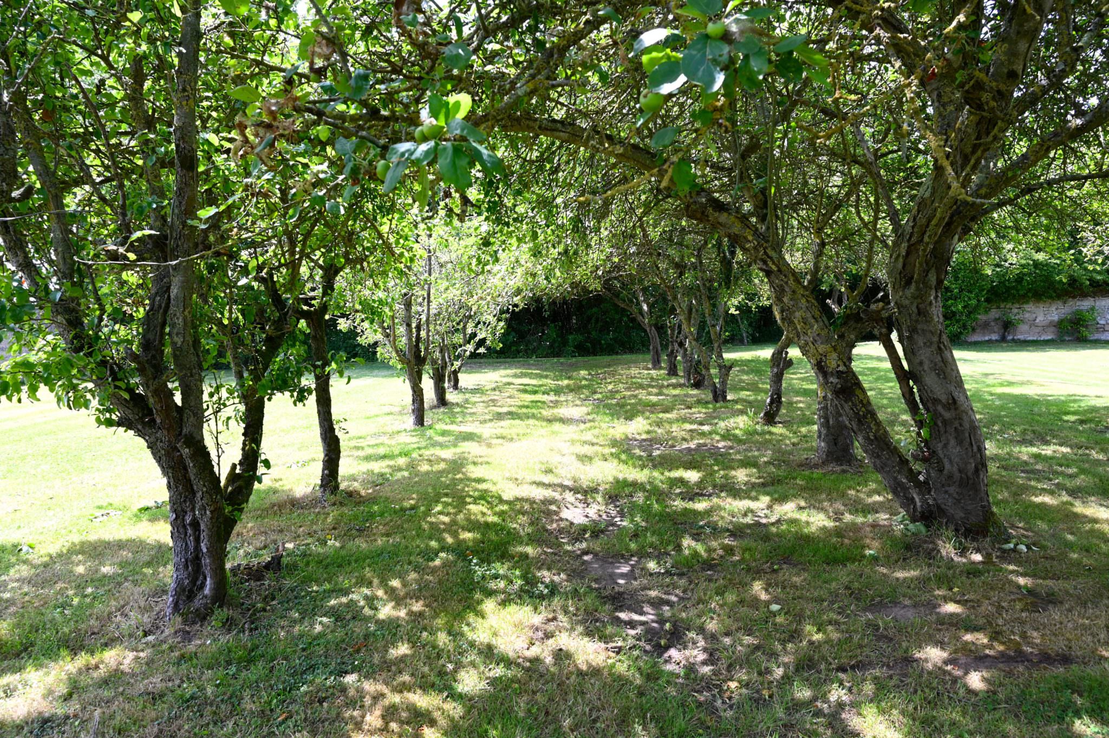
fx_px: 739
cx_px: 554
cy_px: 369
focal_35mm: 24
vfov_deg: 53.1
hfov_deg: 73.8
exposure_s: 1/50
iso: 250
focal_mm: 24
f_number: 10
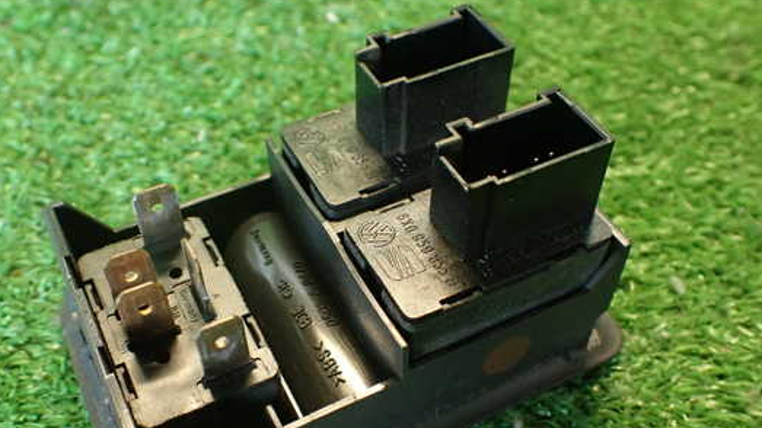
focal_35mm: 40
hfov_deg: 50.4
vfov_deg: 29.5
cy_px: 284
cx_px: 337
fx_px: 808
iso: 400
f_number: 2.4
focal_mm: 5.79
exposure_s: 1/30
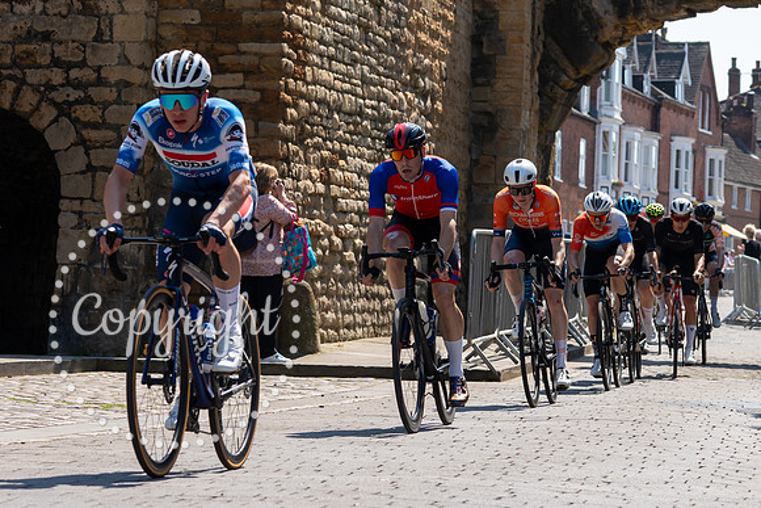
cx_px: 363
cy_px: 166
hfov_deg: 14.5
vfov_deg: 9.7
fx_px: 2990
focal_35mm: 141
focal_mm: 75
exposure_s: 1/800
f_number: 5
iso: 160
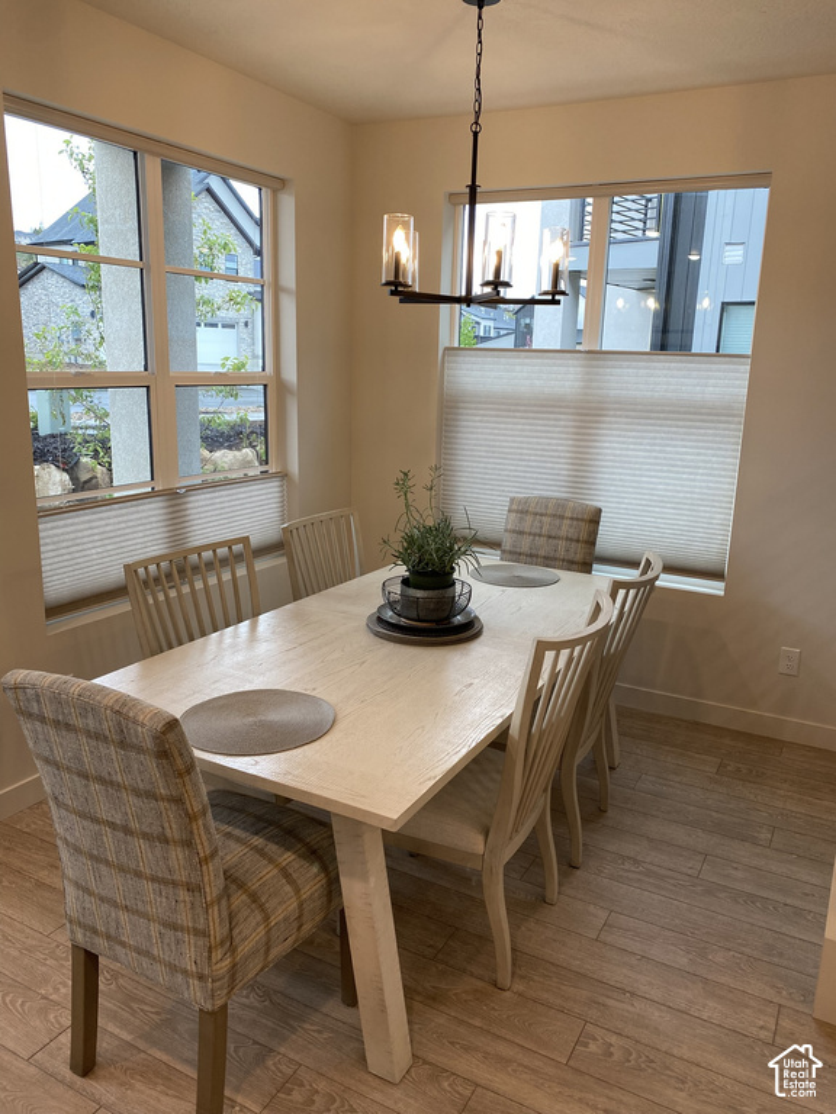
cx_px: 418
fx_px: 837
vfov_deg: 67.3
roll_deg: -1.8
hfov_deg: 53.1
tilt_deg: -11.9
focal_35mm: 26
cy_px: 557
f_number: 1.8
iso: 80
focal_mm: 4.25
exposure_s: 1/120
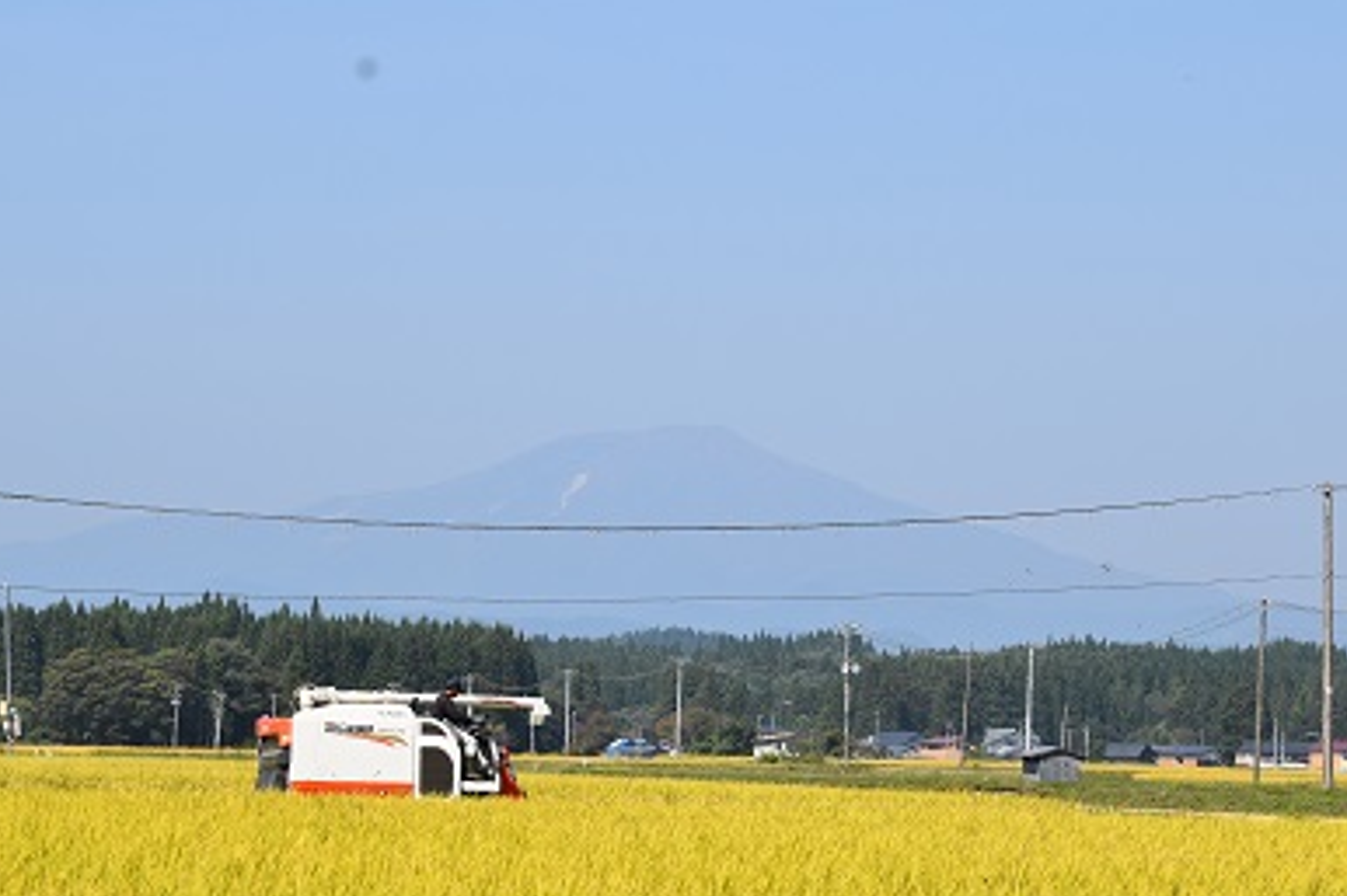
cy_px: 502
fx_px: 5557
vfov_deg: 9.2
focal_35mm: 149
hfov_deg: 13.8
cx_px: 729
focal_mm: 85
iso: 200
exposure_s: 1/500
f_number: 10
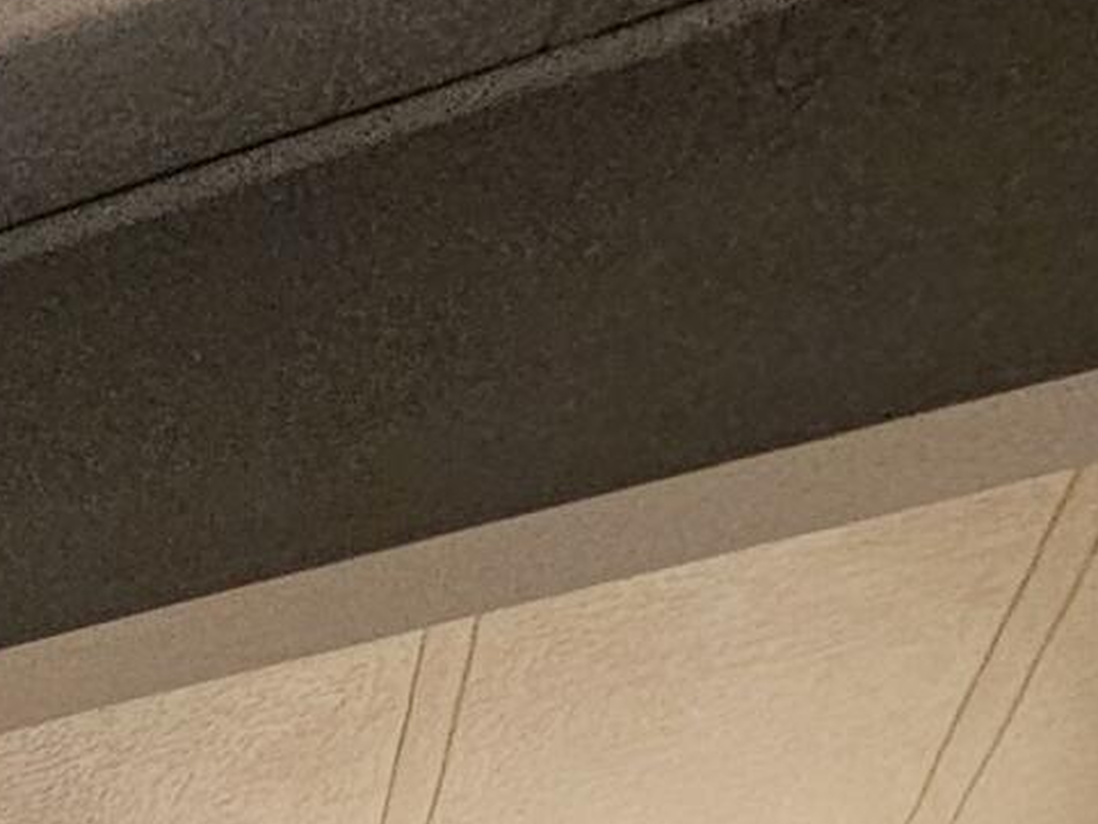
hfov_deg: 11.1
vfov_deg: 12.4
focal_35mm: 81
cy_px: 2205
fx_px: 2570
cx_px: -2303
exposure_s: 1/60
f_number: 2.2
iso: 320
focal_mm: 2.2
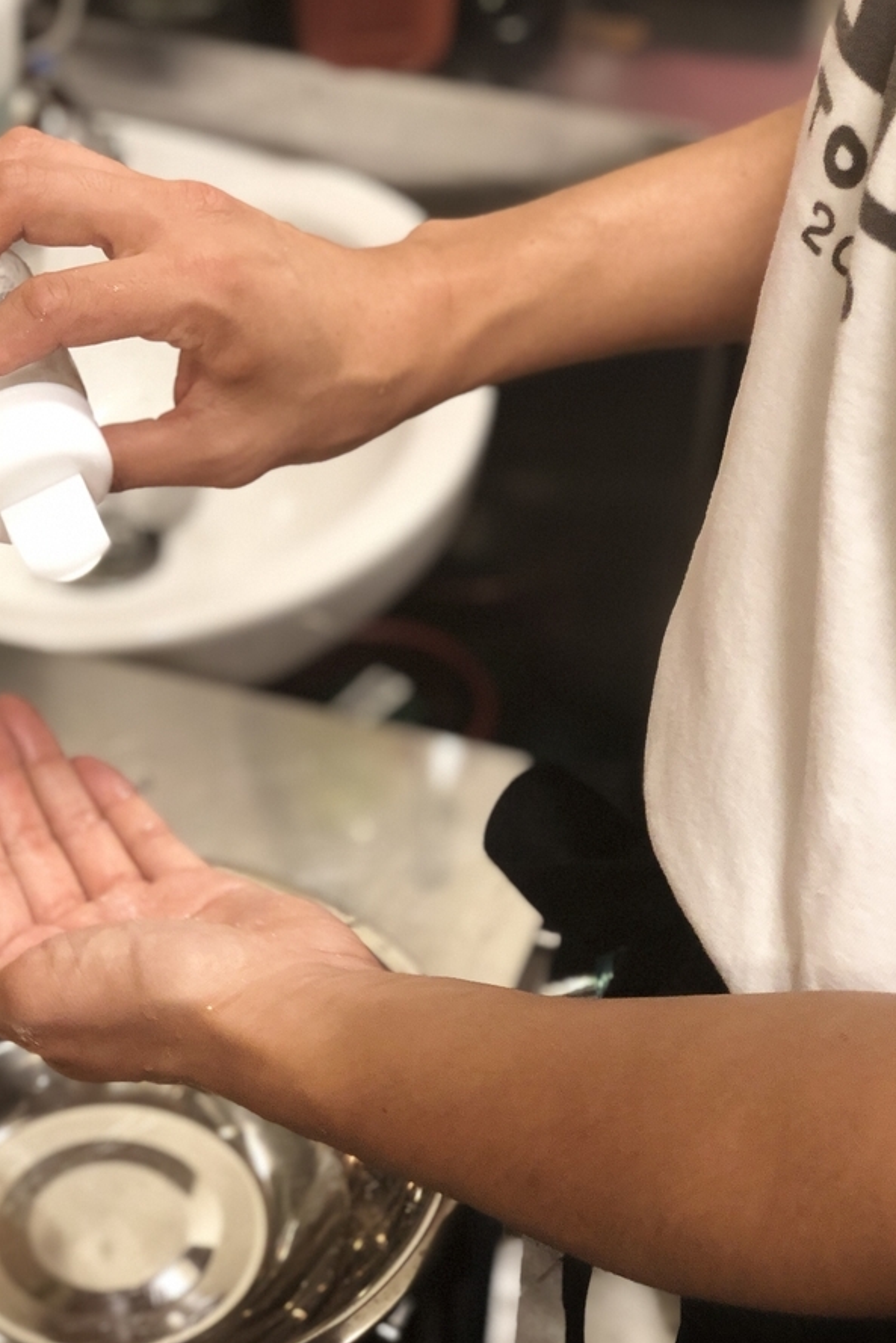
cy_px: 674
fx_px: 2724
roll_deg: +0.4
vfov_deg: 27.7
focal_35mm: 73
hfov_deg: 18.6
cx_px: 218
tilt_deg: -38.9
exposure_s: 1/33
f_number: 2.4
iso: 125
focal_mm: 6
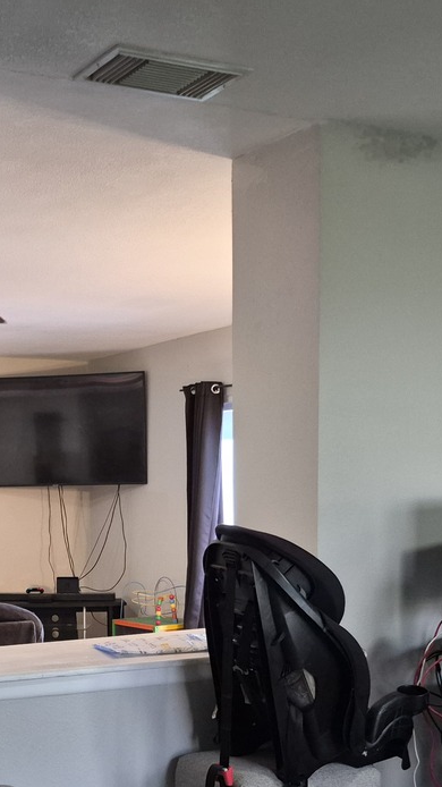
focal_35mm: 52
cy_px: 584
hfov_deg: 22.7
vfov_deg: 38.9
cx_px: 86
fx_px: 1084
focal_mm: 5.4
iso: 1000
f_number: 1.8
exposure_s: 1/120
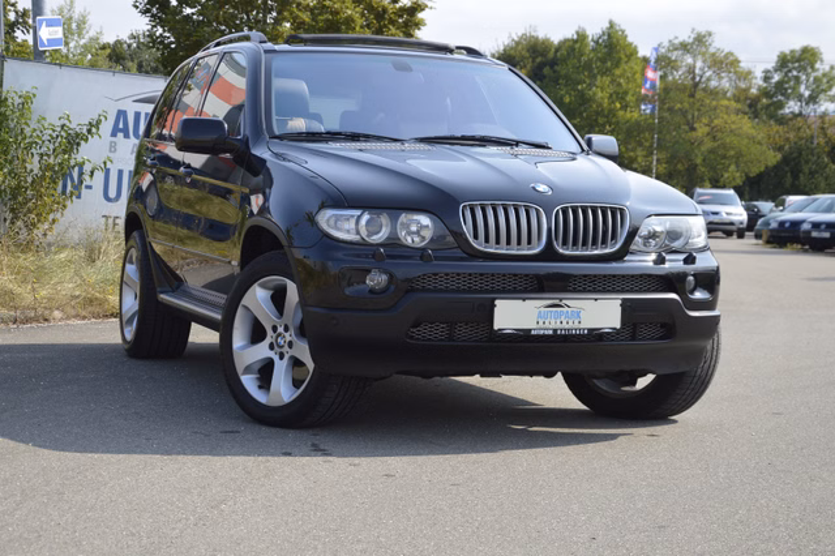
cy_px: 278
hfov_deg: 28.1
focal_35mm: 72
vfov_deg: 18.9
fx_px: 1669
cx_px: 418
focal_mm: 48
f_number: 7.1
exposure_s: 1/200
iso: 100
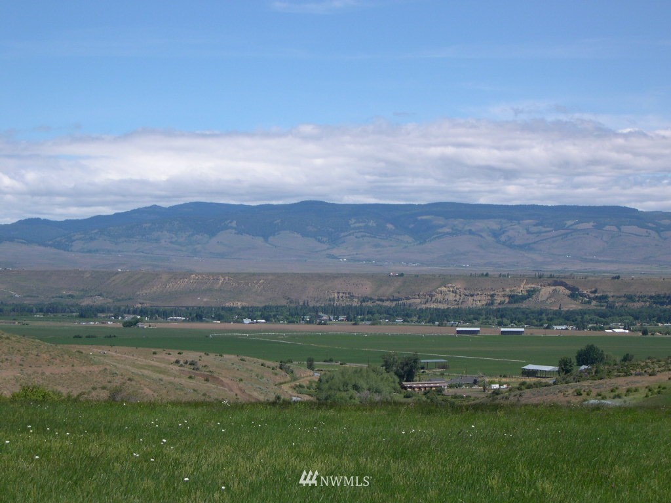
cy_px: 252
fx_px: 1493
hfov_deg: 25.3
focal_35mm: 77
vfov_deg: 19.1
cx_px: 336
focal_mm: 16.3
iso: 100
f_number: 10.8
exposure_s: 1/132
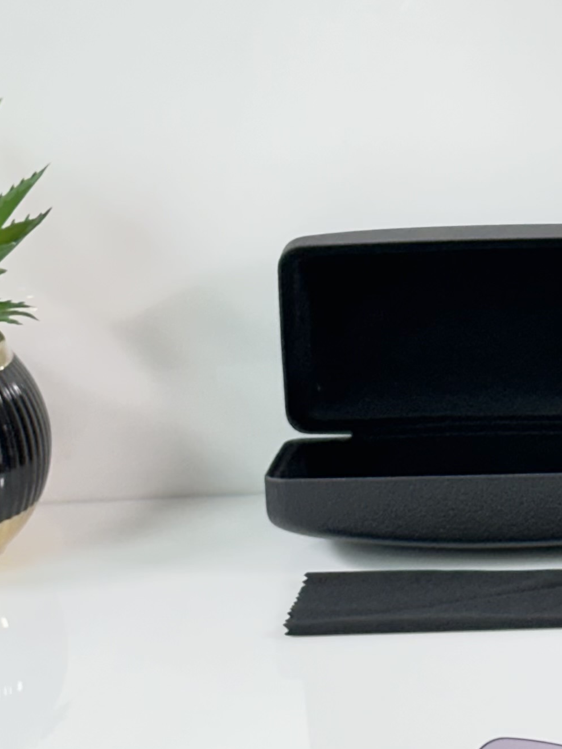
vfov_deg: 13.4
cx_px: 650
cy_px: 255
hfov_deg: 10.0
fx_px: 3184
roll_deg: +2.4
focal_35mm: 147
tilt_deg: -14.8
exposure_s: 1/100
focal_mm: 6.86
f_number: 1.78
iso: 100
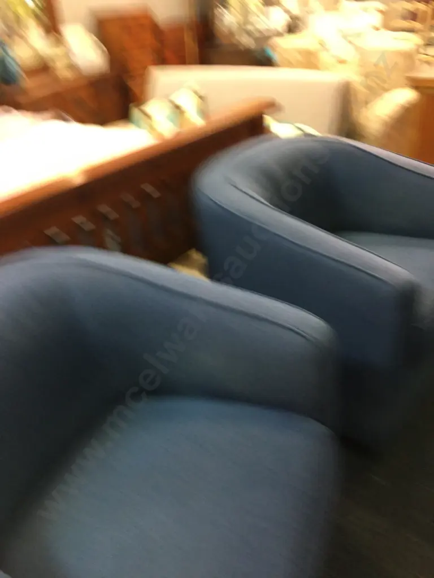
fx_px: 485
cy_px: 289
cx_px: 217
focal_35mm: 29
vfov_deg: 61.7
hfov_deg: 48.2
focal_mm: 4.15
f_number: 2.2
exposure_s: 1/17
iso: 100
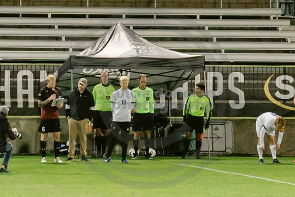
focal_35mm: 481
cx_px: 41
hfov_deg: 4.3
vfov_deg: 2.9
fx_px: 3939
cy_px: 109
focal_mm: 70
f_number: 4
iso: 2000
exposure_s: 1/160
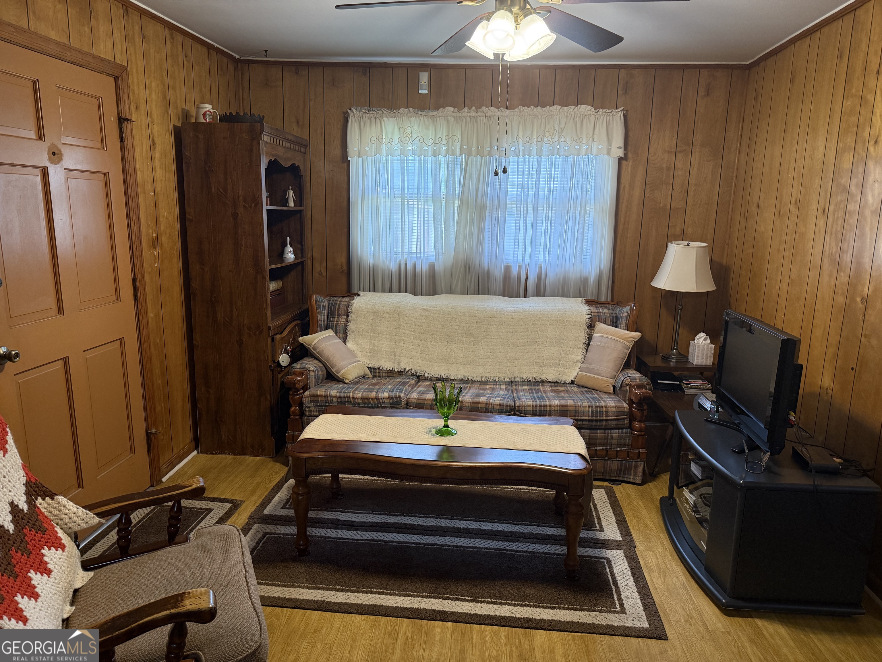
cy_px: 331
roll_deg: -1.9
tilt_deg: -10.6
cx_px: 441
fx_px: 612
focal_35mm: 24
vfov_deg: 56.8
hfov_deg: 71.6
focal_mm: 6.76
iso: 250
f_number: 1.78
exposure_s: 1/60
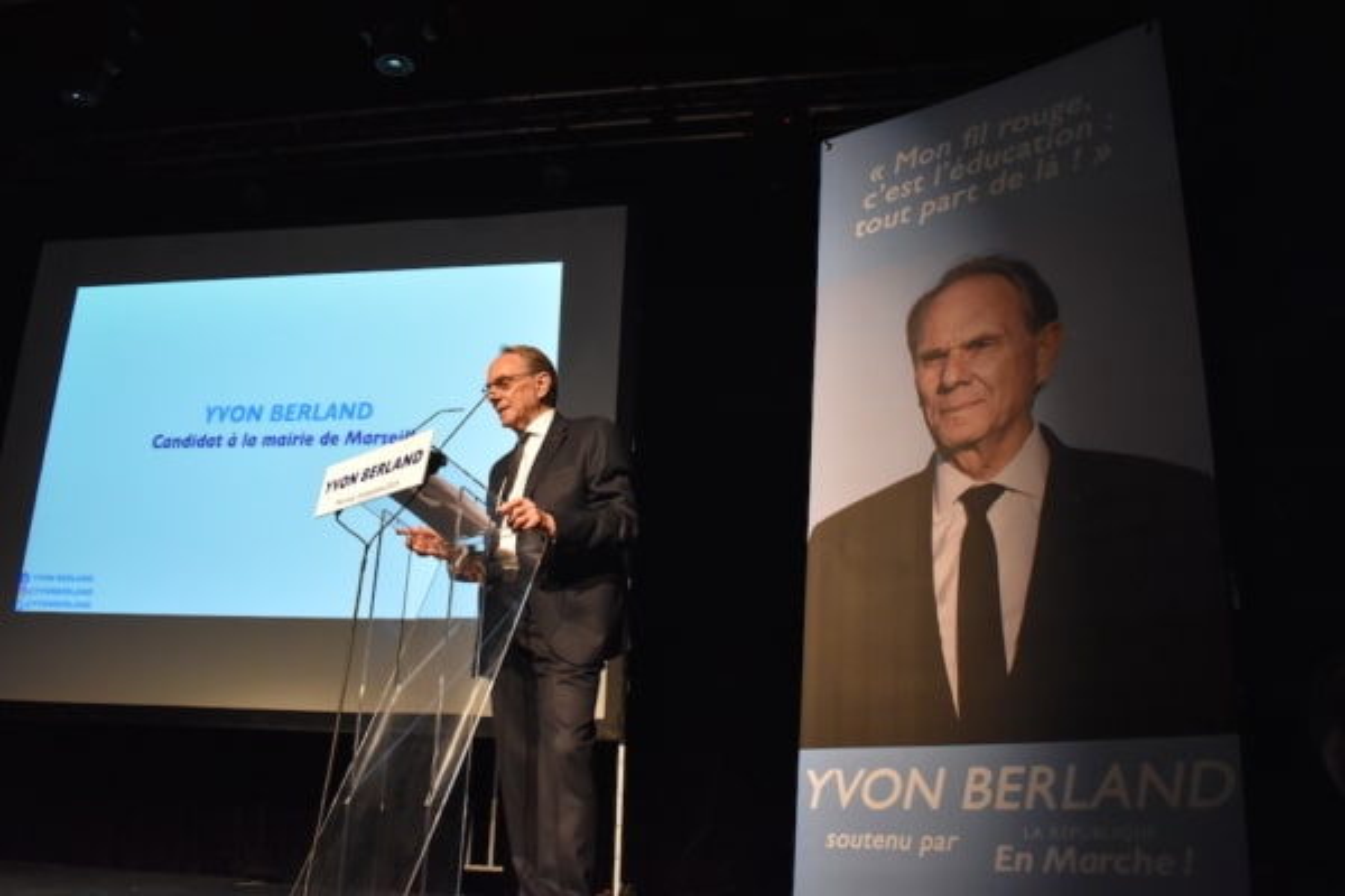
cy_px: 448
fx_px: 1121
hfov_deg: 61.9
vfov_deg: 43.6
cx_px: 672
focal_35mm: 30
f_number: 3.8
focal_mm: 20
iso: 2800
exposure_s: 1/125
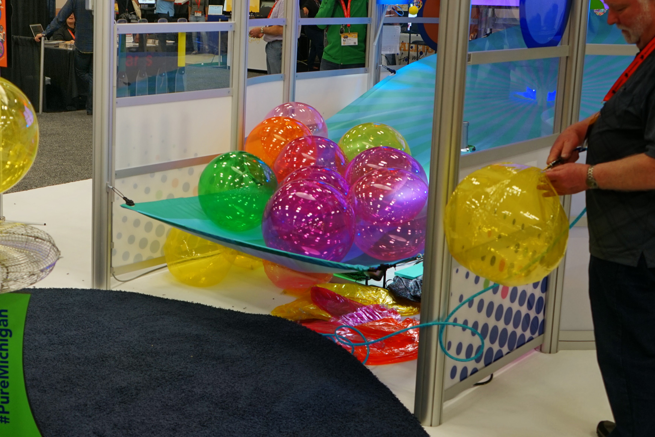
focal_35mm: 48
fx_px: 873
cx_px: 161
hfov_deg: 39.9
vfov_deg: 27.7
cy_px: 117
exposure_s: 1/60
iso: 400
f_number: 4
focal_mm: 28
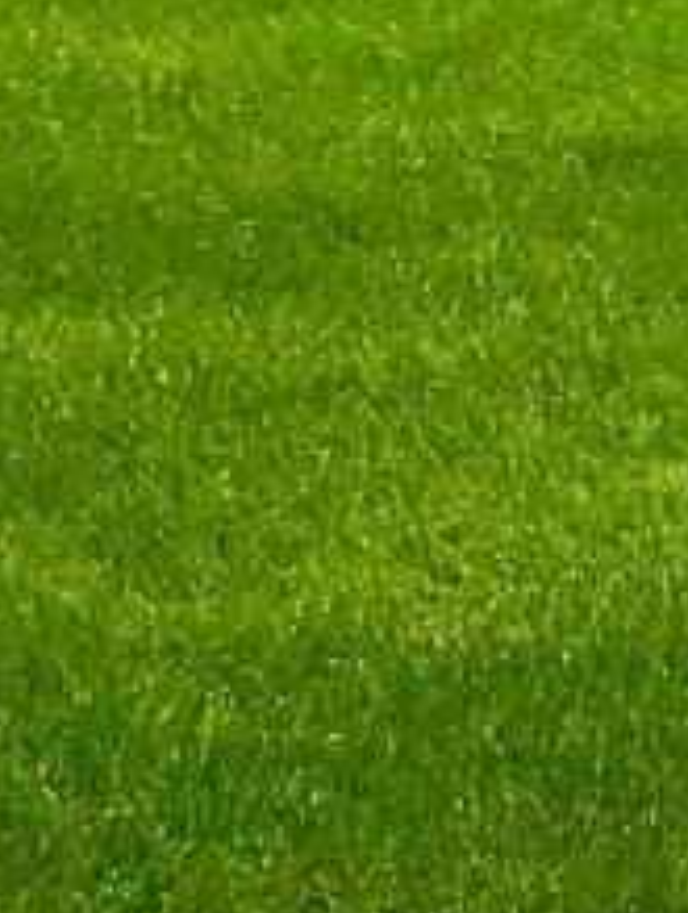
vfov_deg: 9.8
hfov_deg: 7.1
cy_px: -442
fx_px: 5179
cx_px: 1697
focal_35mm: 196
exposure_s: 1/4566
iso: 20
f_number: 1.8
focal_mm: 3.99
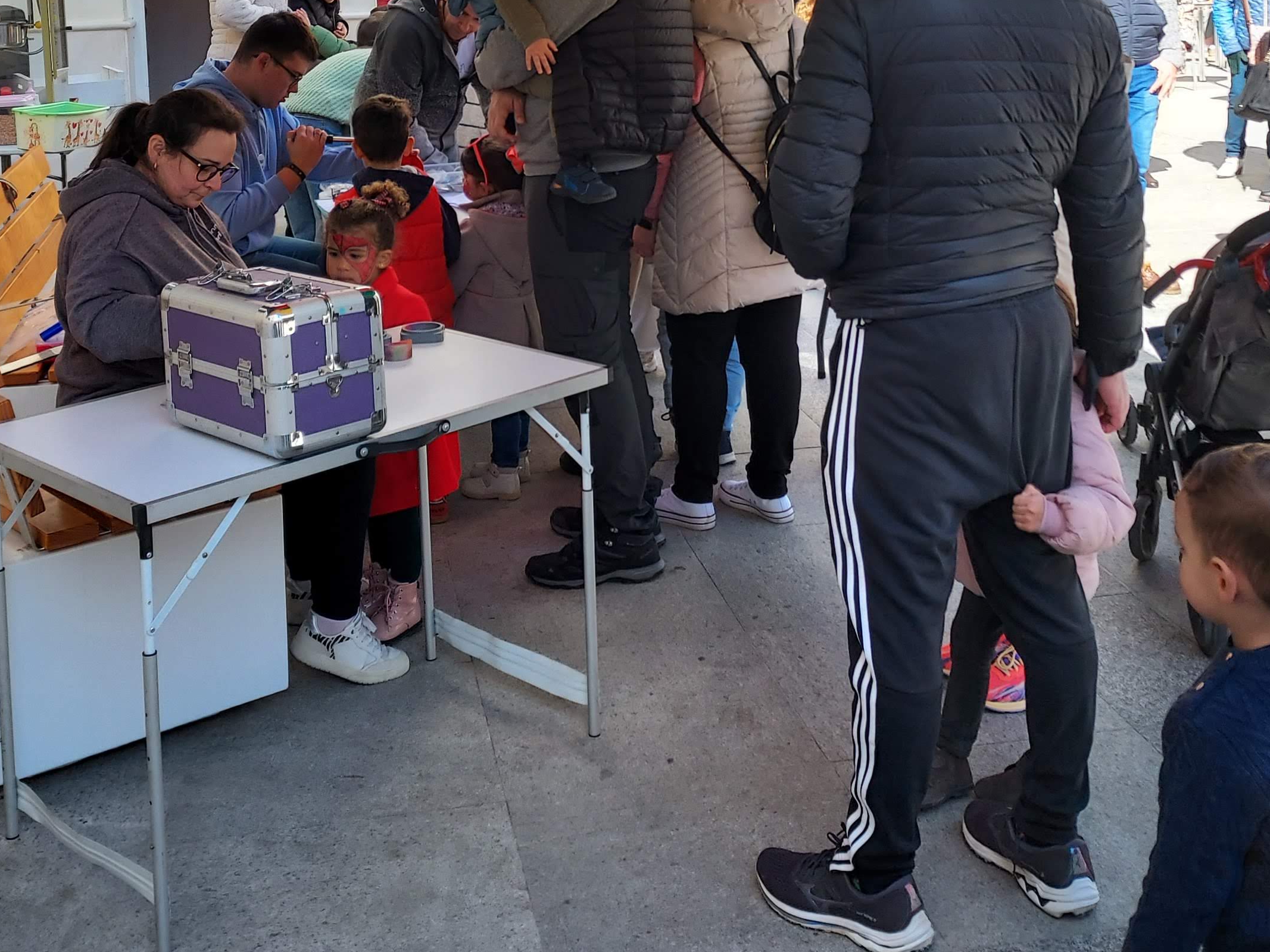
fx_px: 1651
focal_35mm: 45
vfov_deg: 30.7
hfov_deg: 42.0
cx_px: 559
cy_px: 87
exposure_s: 1/304
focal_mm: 4.6
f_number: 1.8
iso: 40
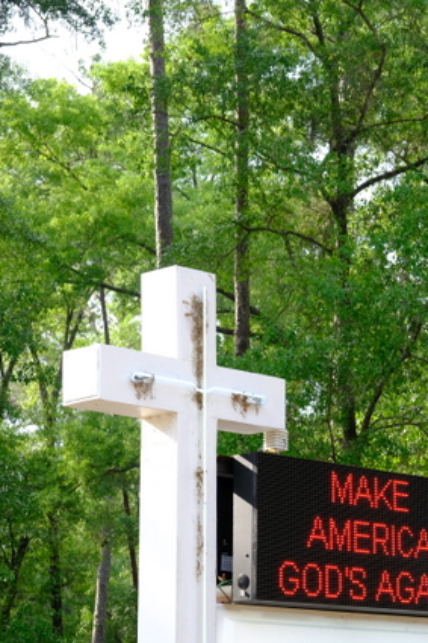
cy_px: 322
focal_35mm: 101
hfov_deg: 13.3
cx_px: 481
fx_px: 1802
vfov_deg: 20.2
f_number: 10
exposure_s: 1/30
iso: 200
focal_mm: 44.4
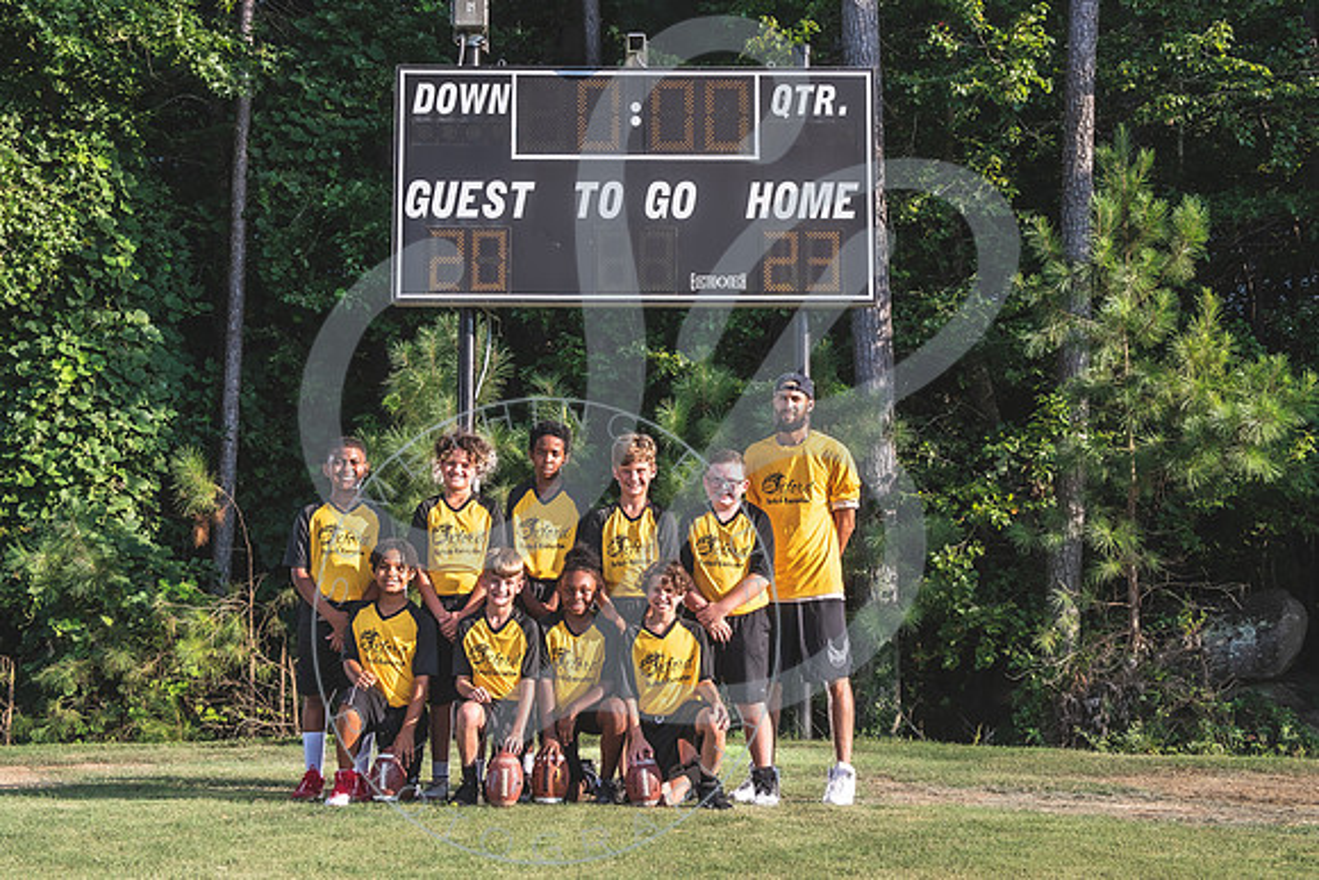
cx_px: 670
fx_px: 2035
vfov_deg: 24.4
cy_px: 341
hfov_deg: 35.9
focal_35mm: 56
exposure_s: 1/200
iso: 100
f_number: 8
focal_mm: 45
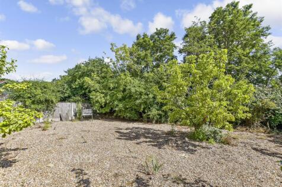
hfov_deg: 100.4
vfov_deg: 77.3
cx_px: 141
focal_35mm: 15
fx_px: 117
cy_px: 94
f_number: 8
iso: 160
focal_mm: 10
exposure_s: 1/320
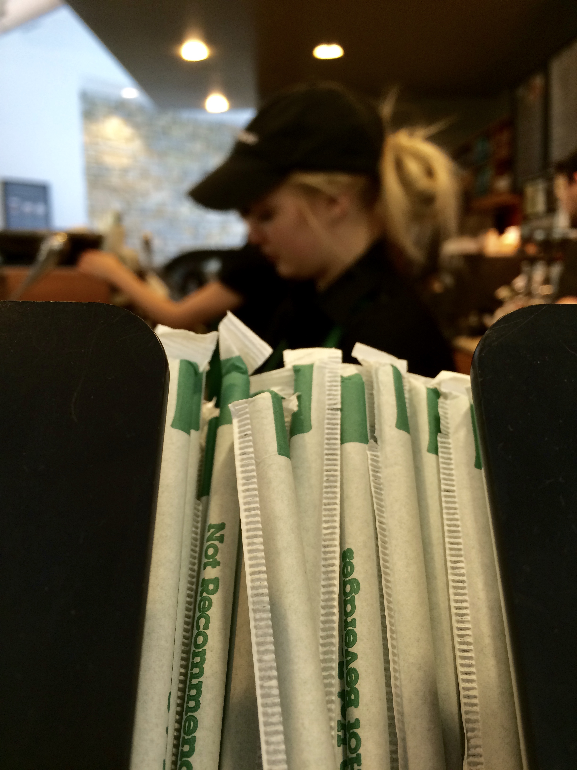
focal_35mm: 29
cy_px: 385
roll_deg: +0.5
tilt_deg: -11.5
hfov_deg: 48.2
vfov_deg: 61.7
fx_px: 645
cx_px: 288
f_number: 2.2
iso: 100
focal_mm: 4.15
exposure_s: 1/30
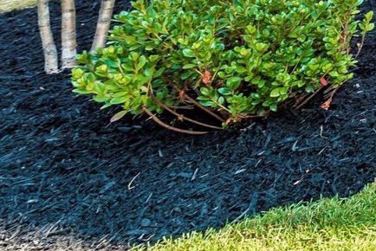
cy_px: -225
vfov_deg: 16.5
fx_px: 690
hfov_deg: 16.5
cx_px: 846
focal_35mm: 66
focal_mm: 14
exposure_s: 1/100
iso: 100
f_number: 9
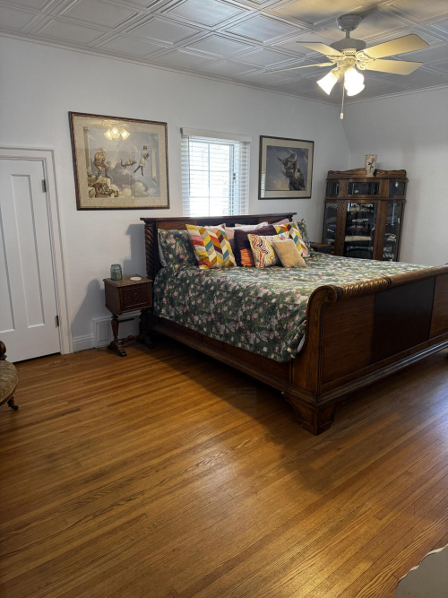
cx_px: 224
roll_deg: +0.2
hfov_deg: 56.8
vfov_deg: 71.6
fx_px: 414
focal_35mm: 24
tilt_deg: -14.2
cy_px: 299
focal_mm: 6.76
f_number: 1.78
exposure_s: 1/60
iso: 250
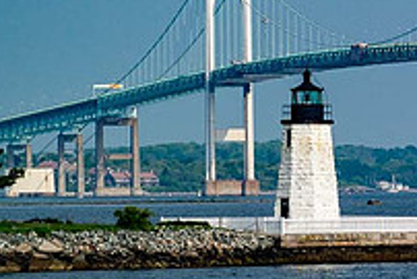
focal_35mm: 460
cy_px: 172
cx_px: 553
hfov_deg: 4.5
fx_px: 5332
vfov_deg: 3.0
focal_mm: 59.4
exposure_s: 1/1000
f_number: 5.6
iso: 100
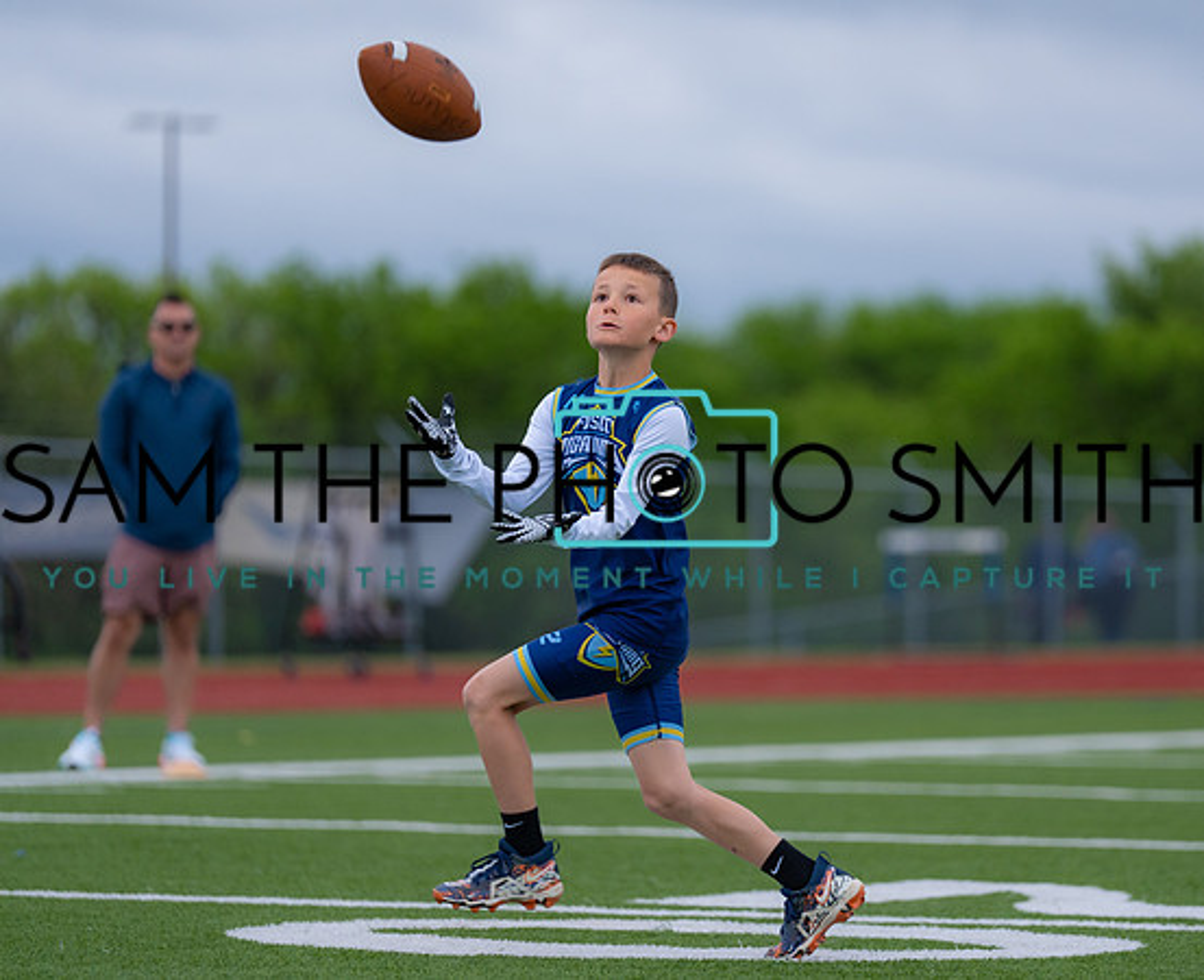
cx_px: 742
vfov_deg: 7.5
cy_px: 485
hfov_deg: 9.2
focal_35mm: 207
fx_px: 7444
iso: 800
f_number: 2.8
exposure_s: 1/1250
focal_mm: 173
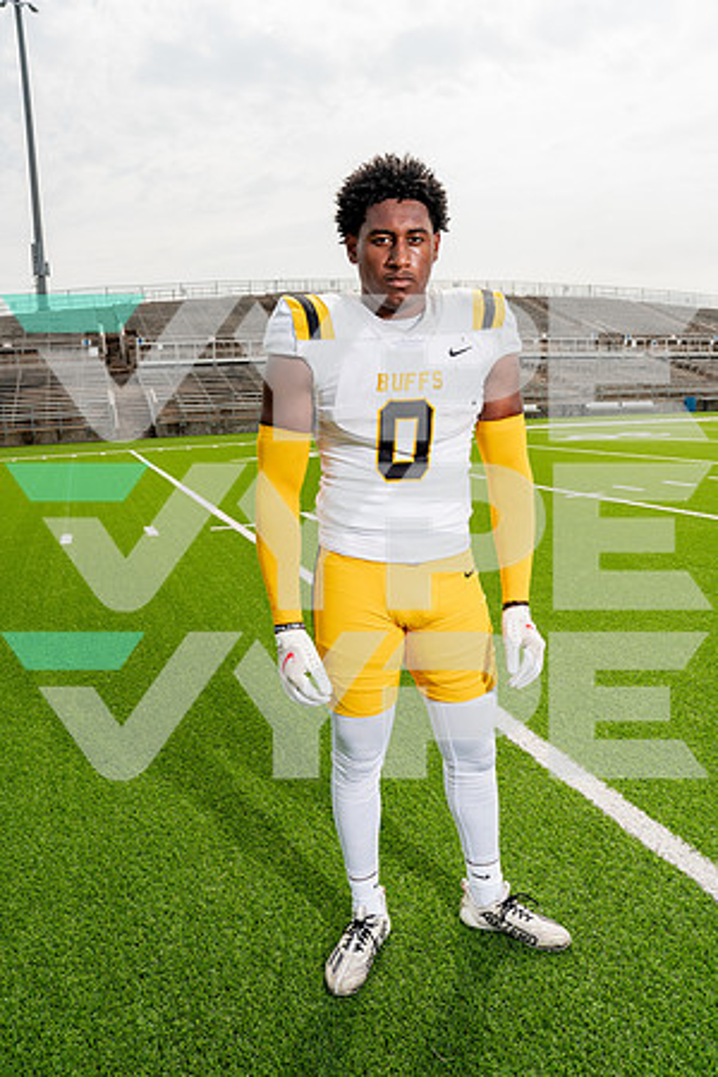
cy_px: 538
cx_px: 359
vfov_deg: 69.4
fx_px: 778
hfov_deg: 49.6
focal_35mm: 26
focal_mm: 26
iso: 100
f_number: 8
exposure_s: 1/250
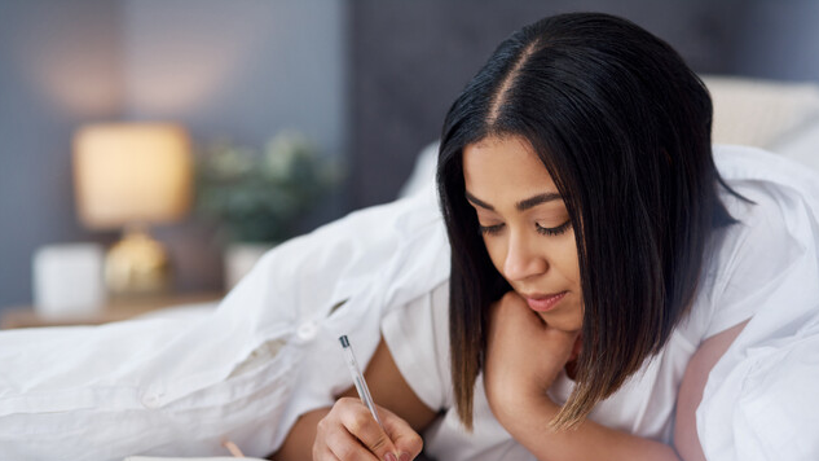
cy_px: 275
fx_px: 1954
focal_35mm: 90
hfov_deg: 23.7
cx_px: 410
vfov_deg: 13.4
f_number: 2.2
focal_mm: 85
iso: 160
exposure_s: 1/320
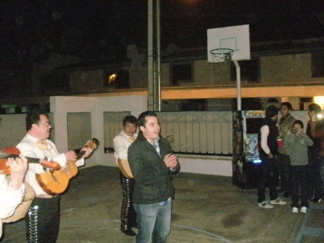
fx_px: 337
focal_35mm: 36
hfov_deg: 51.4
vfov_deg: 39.7
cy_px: 122
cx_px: 162
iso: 800
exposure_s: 1/30
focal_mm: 6.3
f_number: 3.5
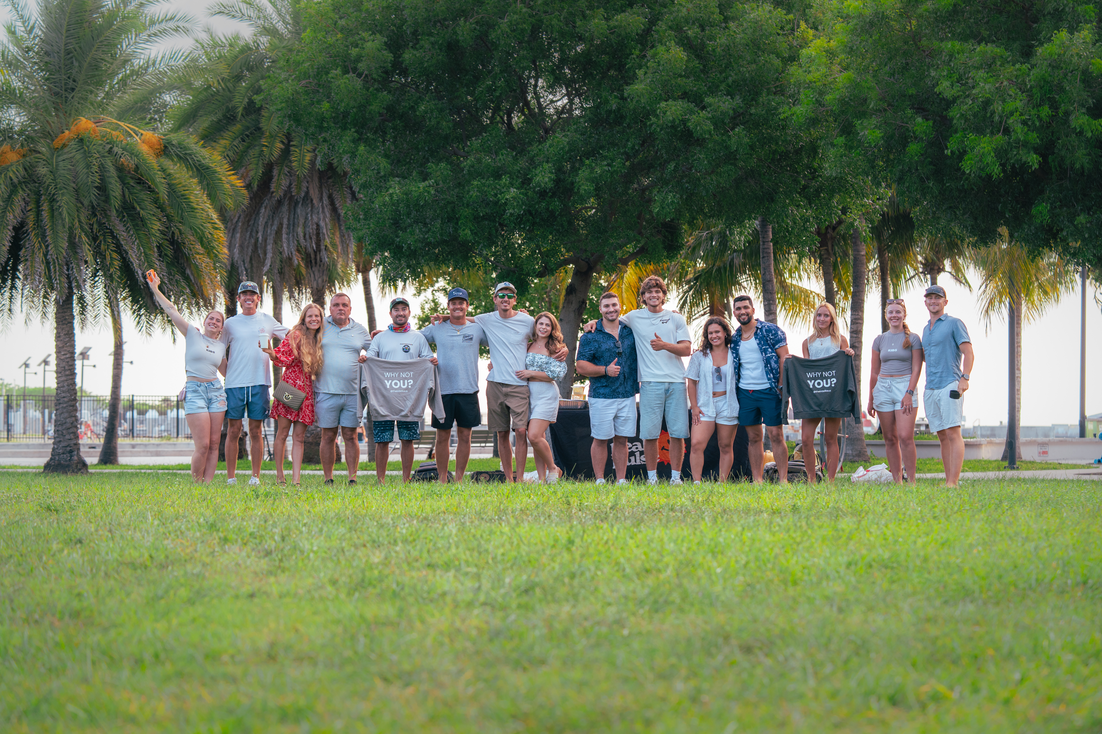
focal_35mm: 90
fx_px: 2755
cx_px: 551
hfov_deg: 22.6
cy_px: 367
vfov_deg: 15.2
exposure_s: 1/160
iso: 500
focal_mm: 90
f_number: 4.5
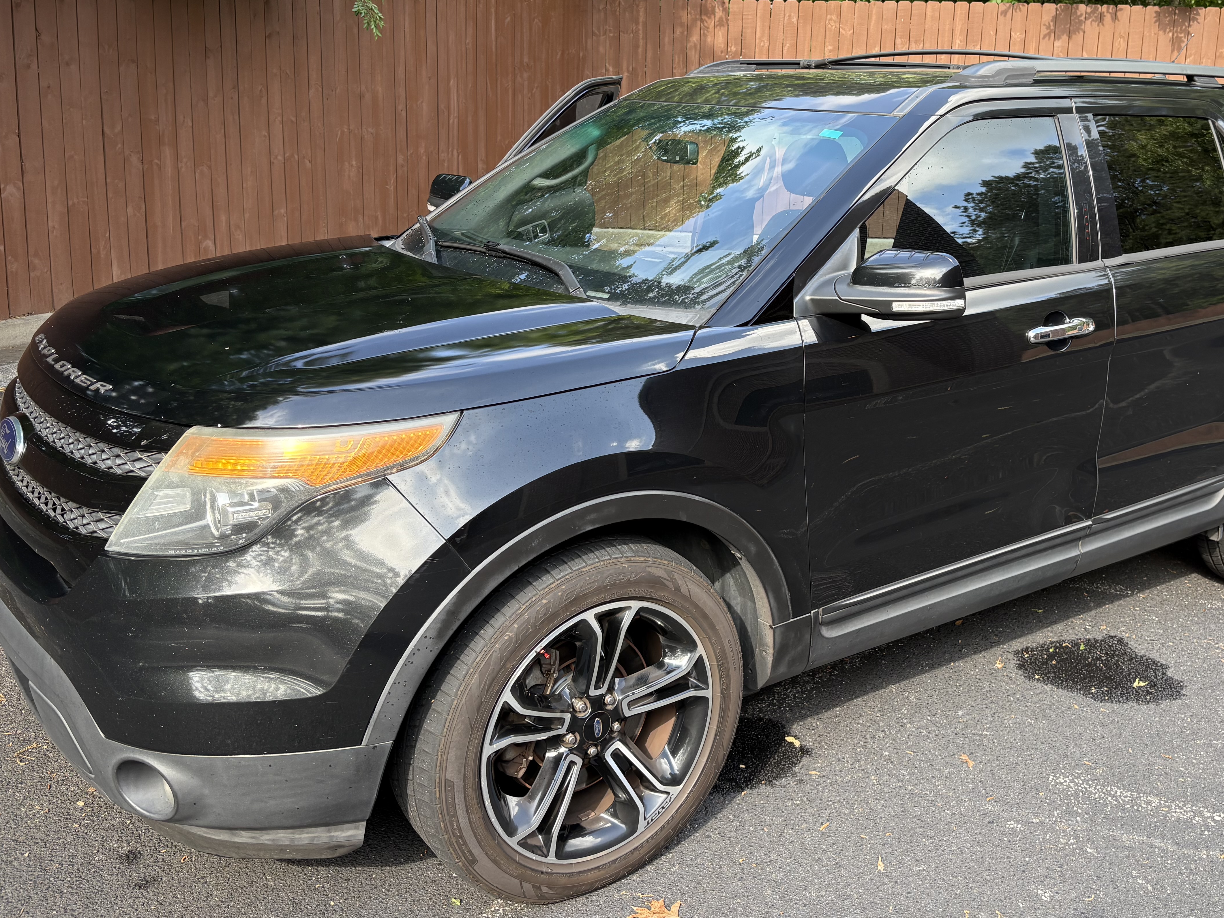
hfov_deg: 52.3
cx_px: 724
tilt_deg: -9.5
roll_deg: -0.9
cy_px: 308
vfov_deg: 40.2
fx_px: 1238
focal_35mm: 35
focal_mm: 5.96
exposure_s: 1/259
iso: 64
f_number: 1.6
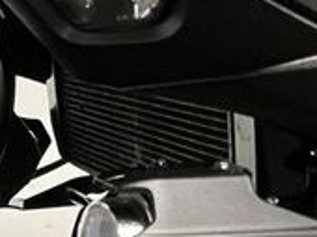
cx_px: -272
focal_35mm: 98
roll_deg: +1.0
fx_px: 896
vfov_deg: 14.2
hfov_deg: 16.4
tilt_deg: -15.1
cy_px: 338
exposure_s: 1/50
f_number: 1.6
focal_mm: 5.1
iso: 500
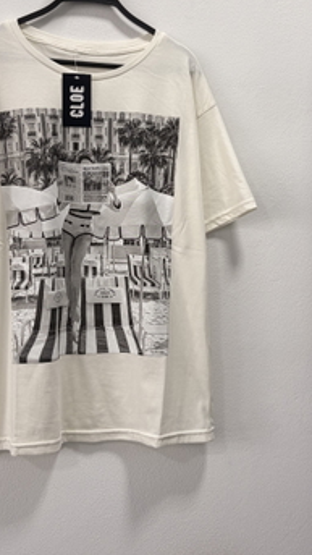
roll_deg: -0.2
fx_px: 647
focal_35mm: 44
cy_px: 211
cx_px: 186
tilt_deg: +0.7
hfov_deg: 27.1
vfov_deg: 46.0
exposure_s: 1/100
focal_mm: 5.96
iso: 80
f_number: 1.6
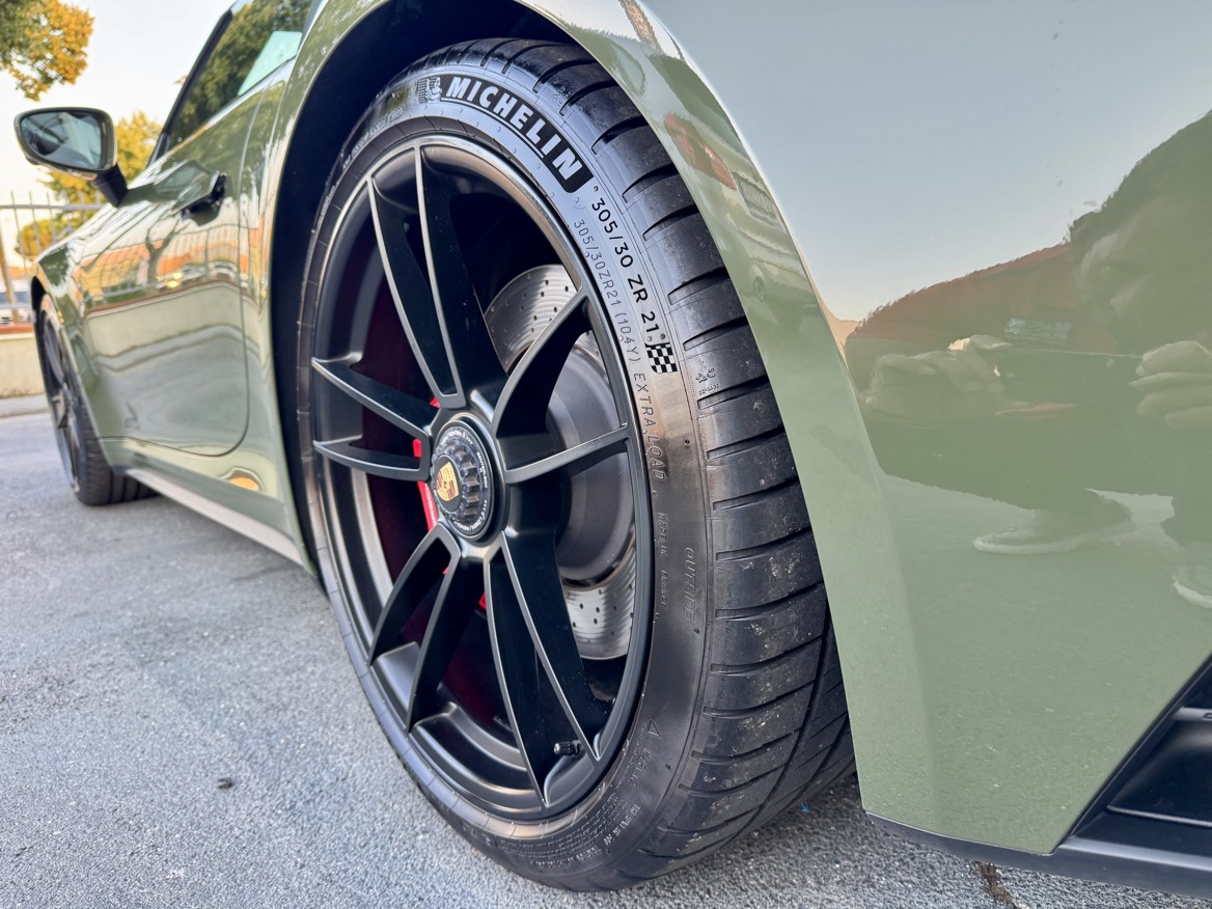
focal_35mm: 24
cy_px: 454
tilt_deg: -11.3
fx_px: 840
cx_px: 606
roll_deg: +3.4
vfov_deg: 56.8
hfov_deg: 71.6
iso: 160
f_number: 1.78
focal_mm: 6.76
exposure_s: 1/121
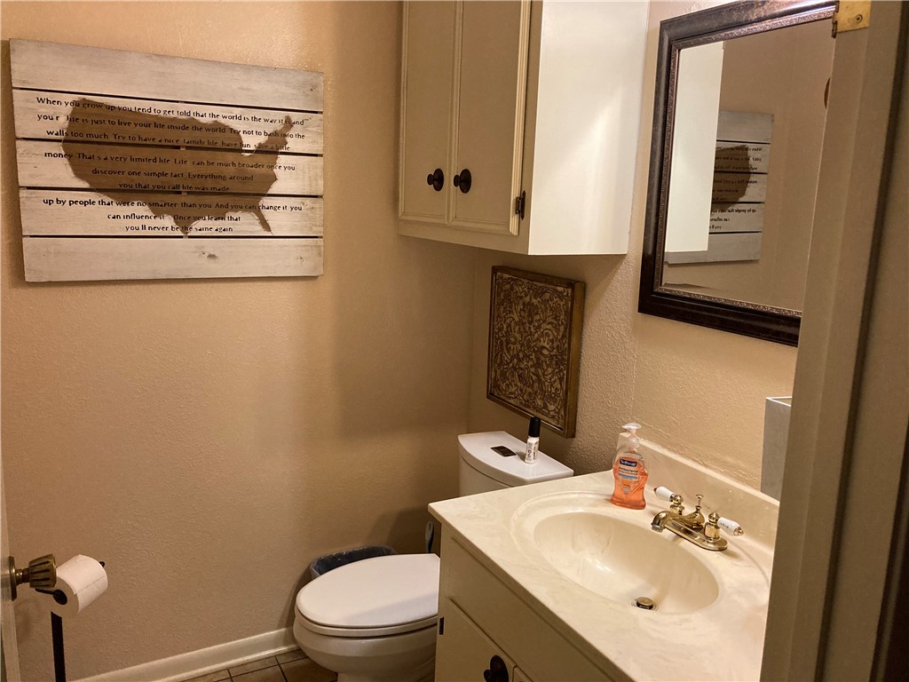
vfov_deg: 49.7
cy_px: 341
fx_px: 735
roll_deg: -2.1
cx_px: 454
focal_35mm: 28
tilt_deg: -10.4
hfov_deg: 63.4
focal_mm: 3.99
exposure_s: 1/60
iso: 320
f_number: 1.8
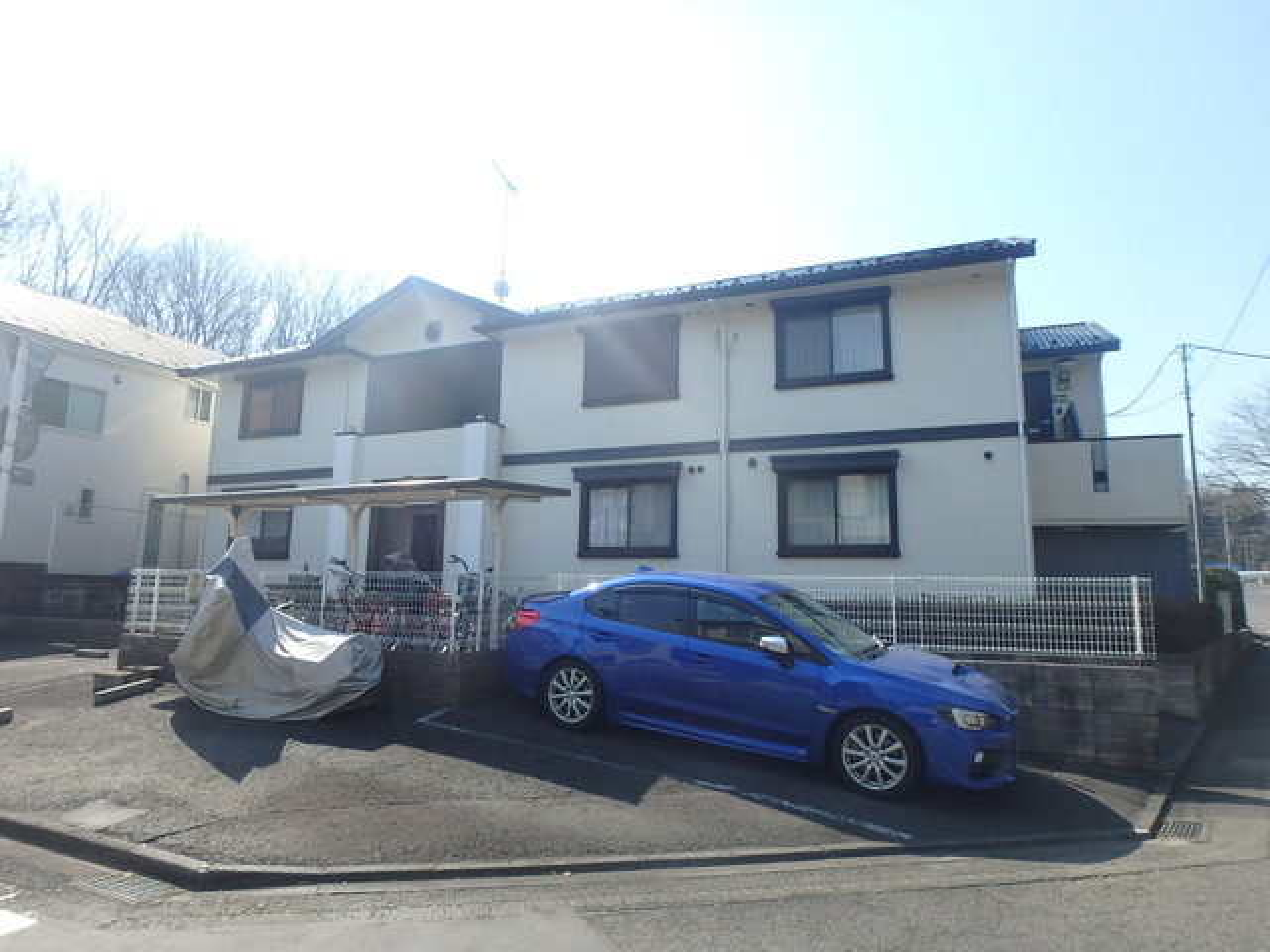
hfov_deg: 79.0
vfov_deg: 63.4
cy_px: 476
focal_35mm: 21
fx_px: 770
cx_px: 635
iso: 125
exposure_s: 1/640
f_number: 3.5
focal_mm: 3.7
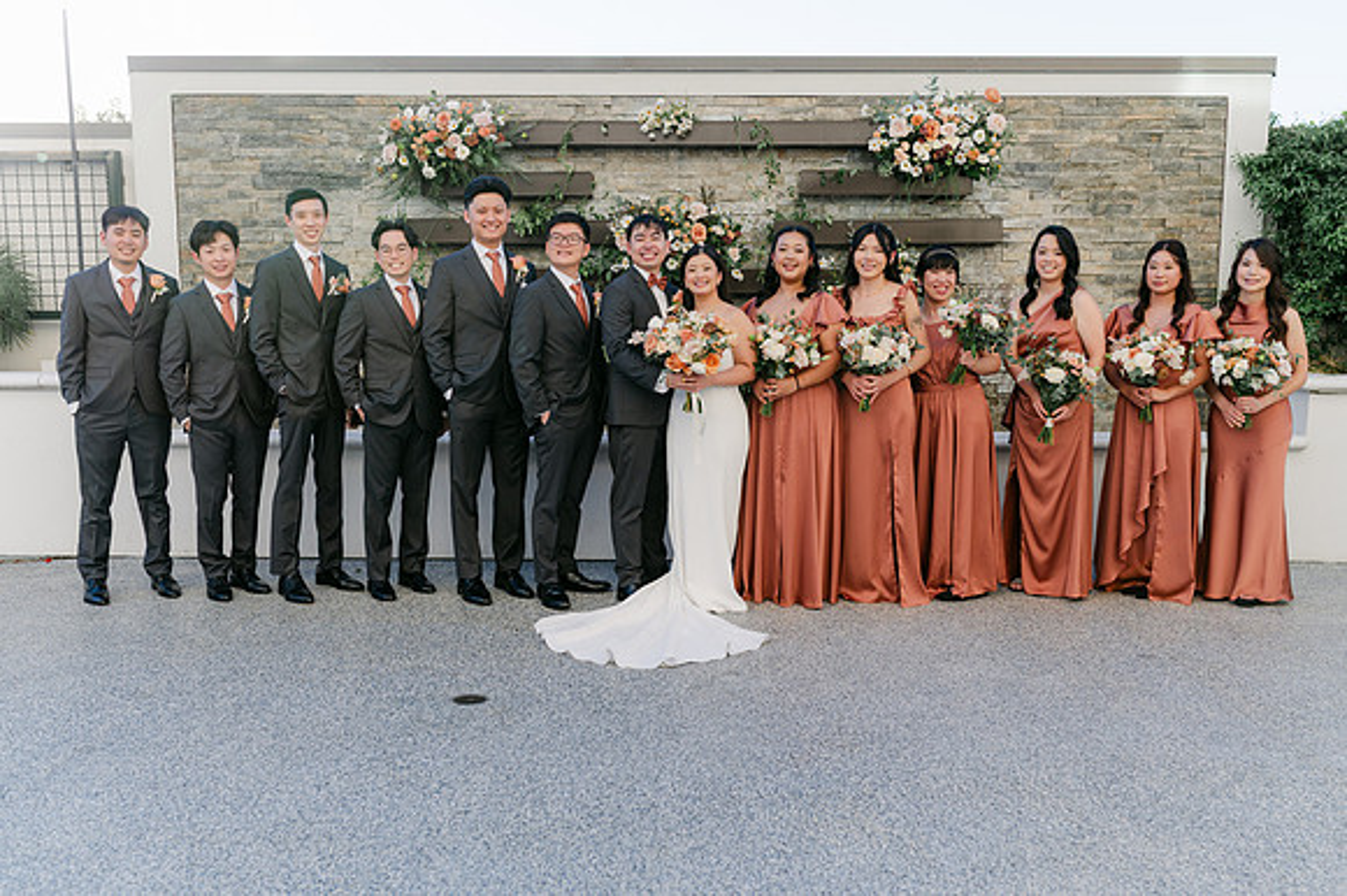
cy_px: 448
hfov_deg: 54.0
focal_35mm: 35
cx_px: 674
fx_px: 1323
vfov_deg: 37.4
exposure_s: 1/640
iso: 100
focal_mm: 35
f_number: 4
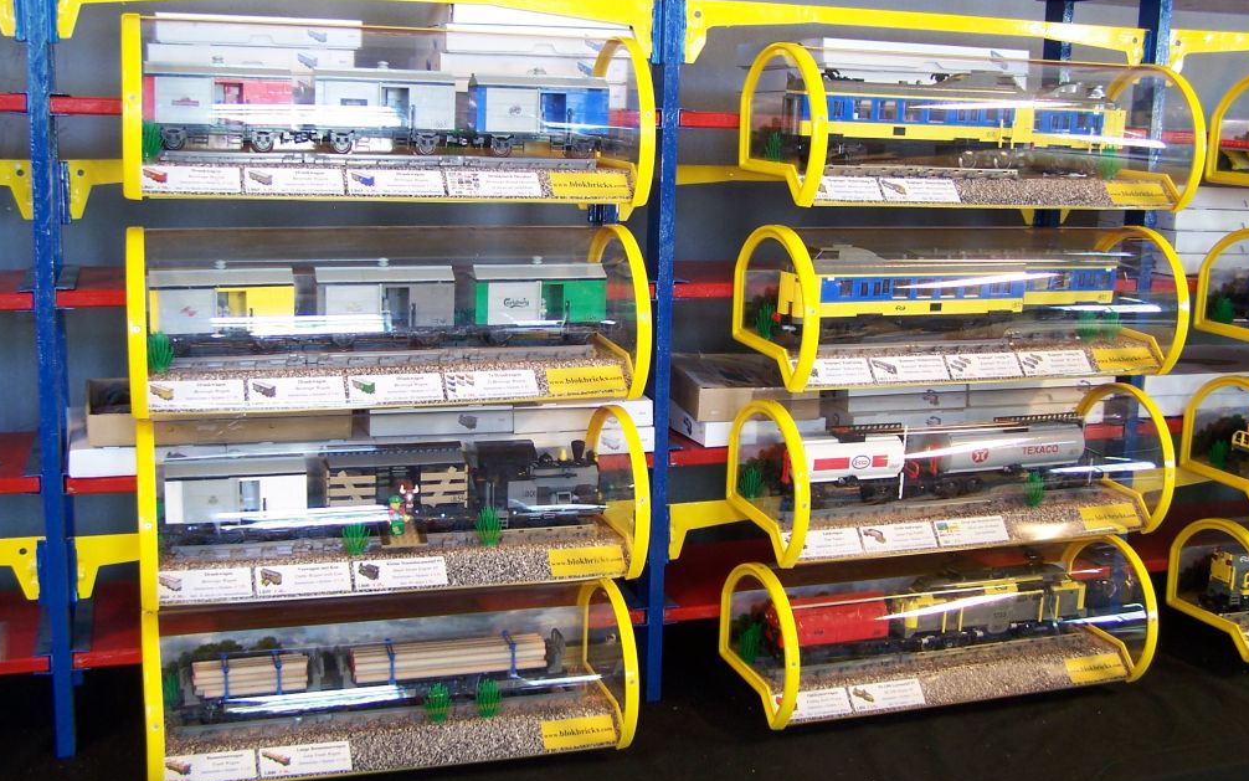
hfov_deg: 48.2
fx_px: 1396
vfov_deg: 31.3
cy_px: 377
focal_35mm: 41
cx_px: 626
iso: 80
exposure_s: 1/4
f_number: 2.8
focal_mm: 6.3
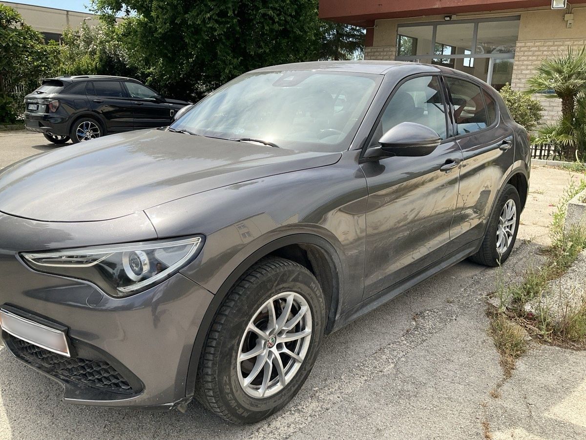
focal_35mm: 29
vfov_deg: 48.2
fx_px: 491
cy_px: 220
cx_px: 293
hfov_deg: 61.7
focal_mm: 3
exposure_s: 1/1250
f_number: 1.8
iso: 25
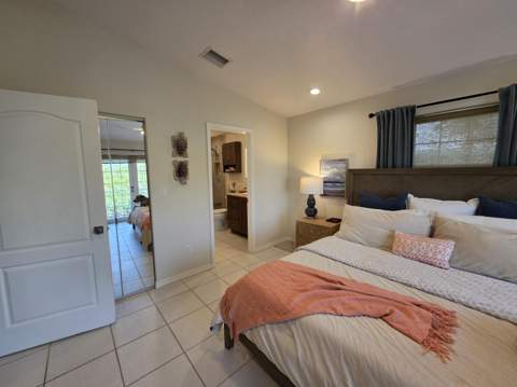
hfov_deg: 106.2
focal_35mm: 13
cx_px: 258
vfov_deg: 89.8
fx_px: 194
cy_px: 194
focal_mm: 2.2
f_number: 1.9
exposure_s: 1/120
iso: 100
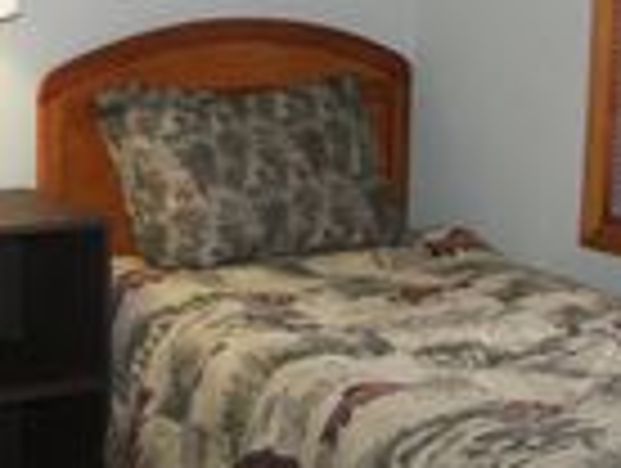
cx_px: 108
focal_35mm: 96
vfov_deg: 15.3
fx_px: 1725
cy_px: 81
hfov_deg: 20.1
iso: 100
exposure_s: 1/30
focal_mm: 6
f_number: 2.8
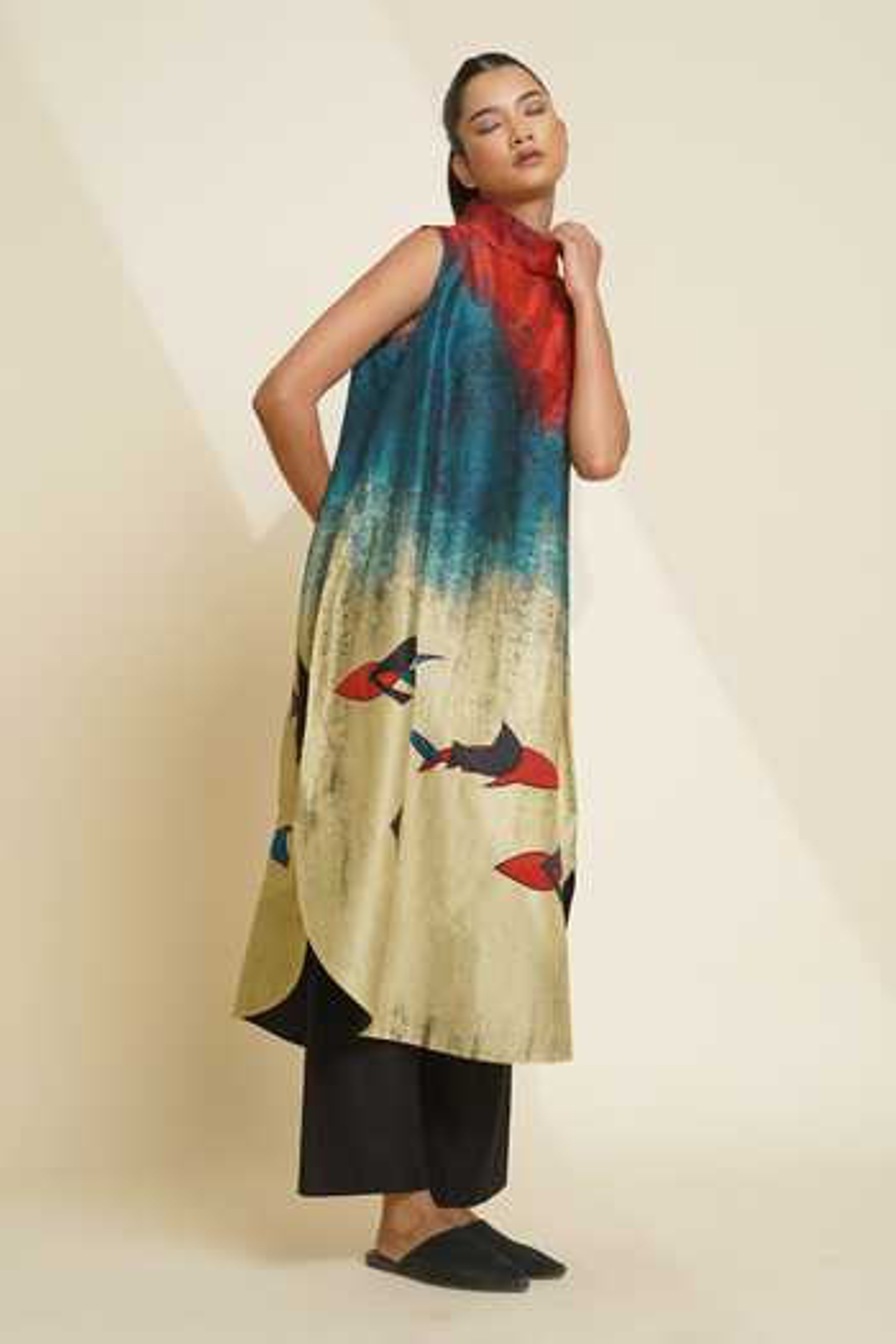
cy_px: 672
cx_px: 448
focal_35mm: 50
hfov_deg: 27.0
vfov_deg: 39.6
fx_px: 1867
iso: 100
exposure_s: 1/60
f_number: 6.3
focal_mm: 50
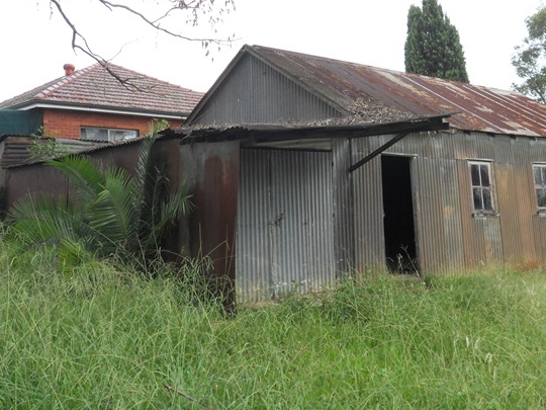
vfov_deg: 32.1
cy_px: 173
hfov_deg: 42.0
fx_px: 710
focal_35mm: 45
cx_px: 297
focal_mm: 6.9
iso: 80
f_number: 3.9
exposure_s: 1/160
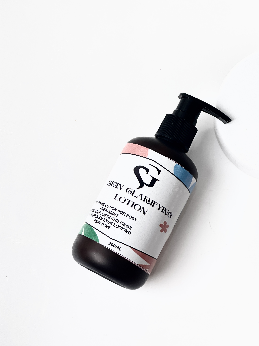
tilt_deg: -78.6
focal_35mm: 77
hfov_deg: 19.1
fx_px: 768
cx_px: 130
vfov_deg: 25.3
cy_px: 173
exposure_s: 1/100
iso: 64
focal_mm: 9
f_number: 2.8
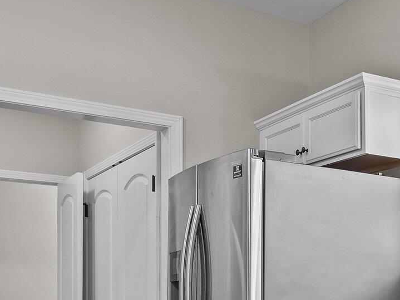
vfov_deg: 24.0
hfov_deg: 30.7
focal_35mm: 57
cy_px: 331
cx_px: 423
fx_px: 659
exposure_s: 1/10
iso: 200
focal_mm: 10
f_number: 4
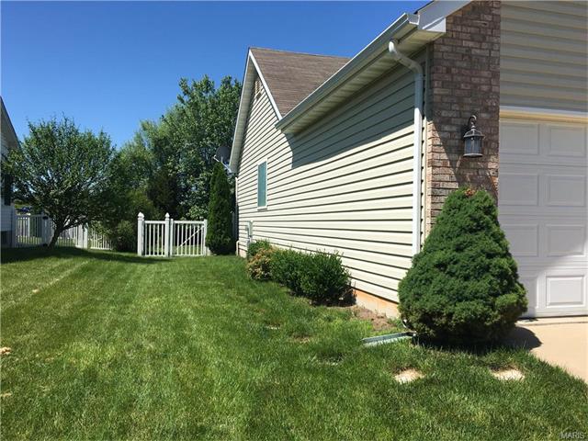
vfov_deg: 48.2
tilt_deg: +1.2
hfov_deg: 61.7
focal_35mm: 29
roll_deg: +0.3
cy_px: 220
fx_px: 493
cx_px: 294
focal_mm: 4.15
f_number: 2.2
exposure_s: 1/1923
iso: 25
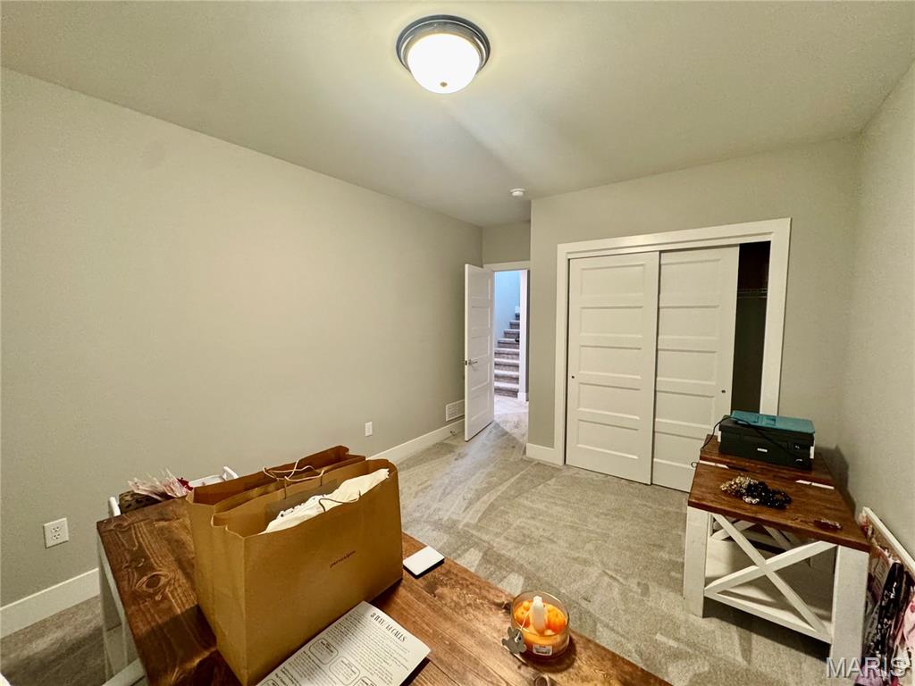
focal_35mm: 14
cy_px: 343
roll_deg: +0.4
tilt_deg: -5.0
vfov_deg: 85.7
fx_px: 370
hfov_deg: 102.1
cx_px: 458
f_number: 2.2
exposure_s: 1/60
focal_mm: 2.22
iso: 500
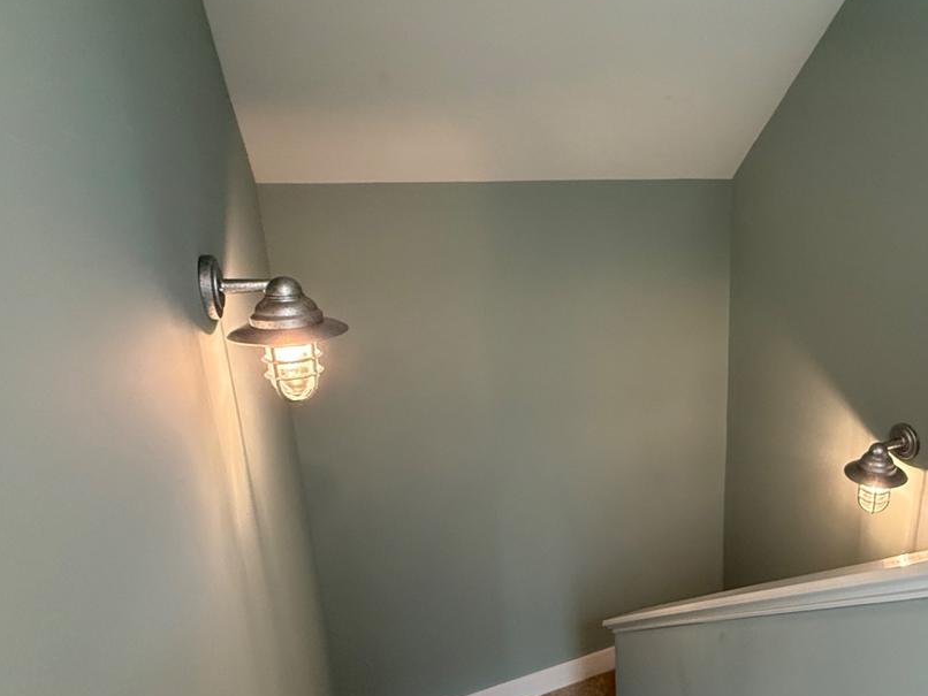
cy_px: 349
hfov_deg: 65.1
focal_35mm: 25
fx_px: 670
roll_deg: -0.2
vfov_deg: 54.9
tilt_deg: -14.4
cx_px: 698
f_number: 2.2
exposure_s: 1/120
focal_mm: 2.22
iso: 400
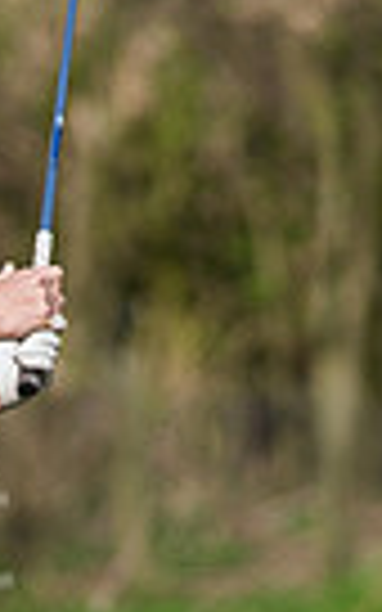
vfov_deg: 1.4
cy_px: 774
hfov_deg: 0.9
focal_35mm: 1513
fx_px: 25202
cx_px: -225
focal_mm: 300
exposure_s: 1/3200
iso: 400
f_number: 5.6
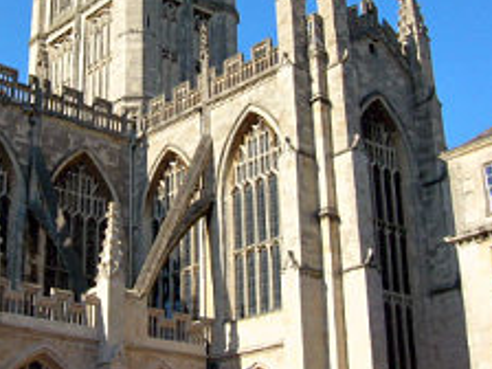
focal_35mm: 63
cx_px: 172
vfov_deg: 23.1
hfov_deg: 30.5
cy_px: 102
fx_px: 895
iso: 50
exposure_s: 1/278
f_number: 4.9
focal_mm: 5.7
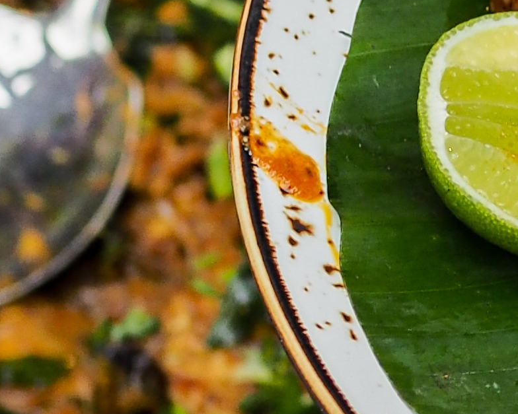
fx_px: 4399
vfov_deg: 5.4
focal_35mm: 287
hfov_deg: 6.5
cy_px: 90
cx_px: 1052
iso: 250
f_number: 2.8
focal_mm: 25
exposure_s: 1/80
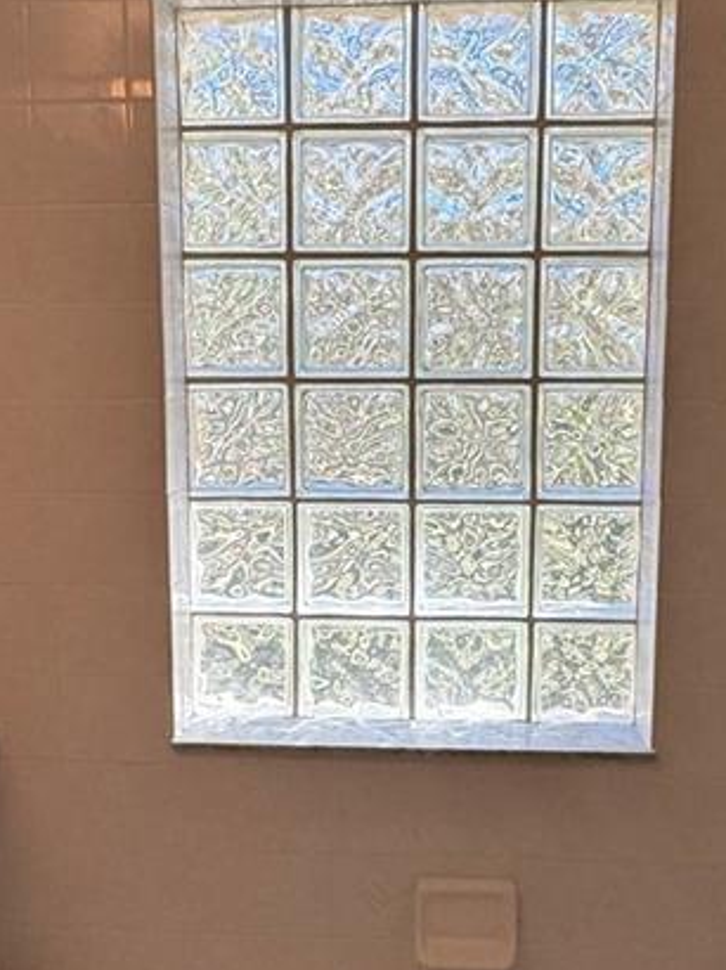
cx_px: 376
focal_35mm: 41
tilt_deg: -9.1
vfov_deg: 45.8
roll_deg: +0.2
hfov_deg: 35.1
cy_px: 525
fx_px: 1148
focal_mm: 2.22
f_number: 2.2
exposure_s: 1/125
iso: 40
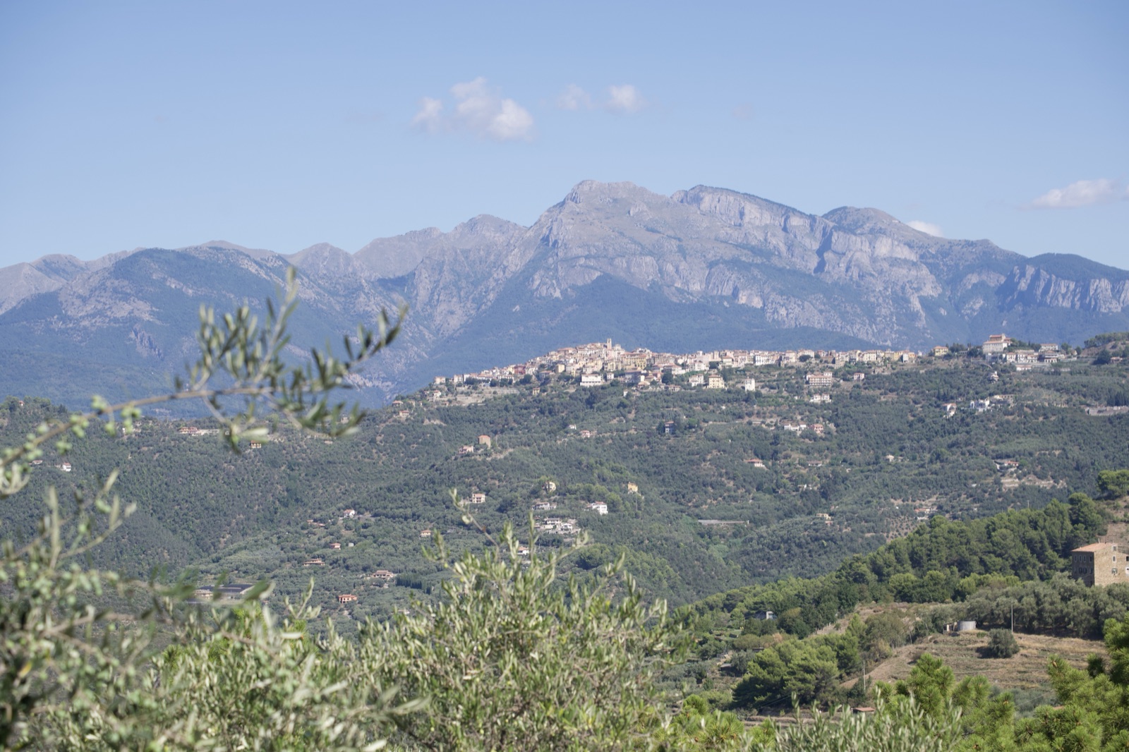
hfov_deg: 22.4
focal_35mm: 91
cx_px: 564
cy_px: 376
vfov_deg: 15.0
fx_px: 2853
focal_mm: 60.7
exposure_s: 1/1000
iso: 320
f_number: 5.6
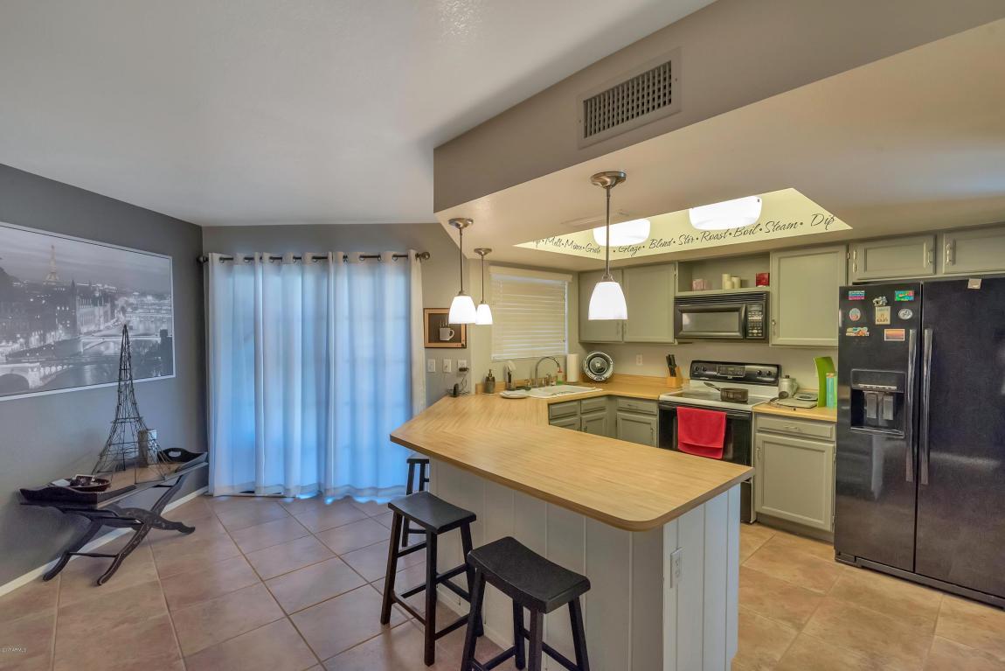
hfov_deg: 96.7
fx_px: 447
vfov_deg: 73.8
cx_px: 502
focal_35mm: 16
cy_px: 336
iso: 2000
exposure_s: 1/50
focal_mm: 16
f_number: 8
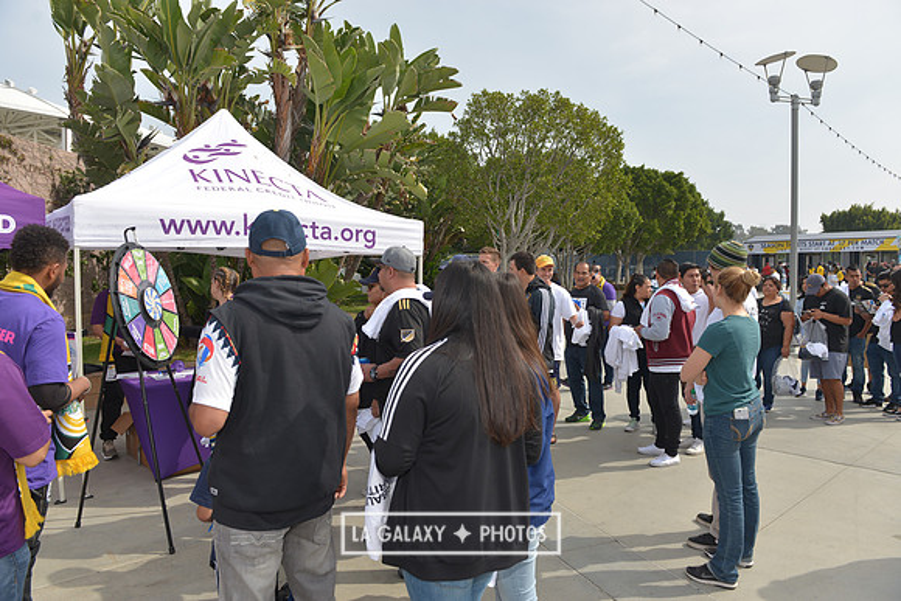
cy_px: 300
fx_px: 601
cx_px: 450
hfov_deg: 73.7
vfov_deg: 53.2
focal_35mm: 24
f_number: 5.6
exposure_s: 1/1000
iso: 200
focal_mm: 24
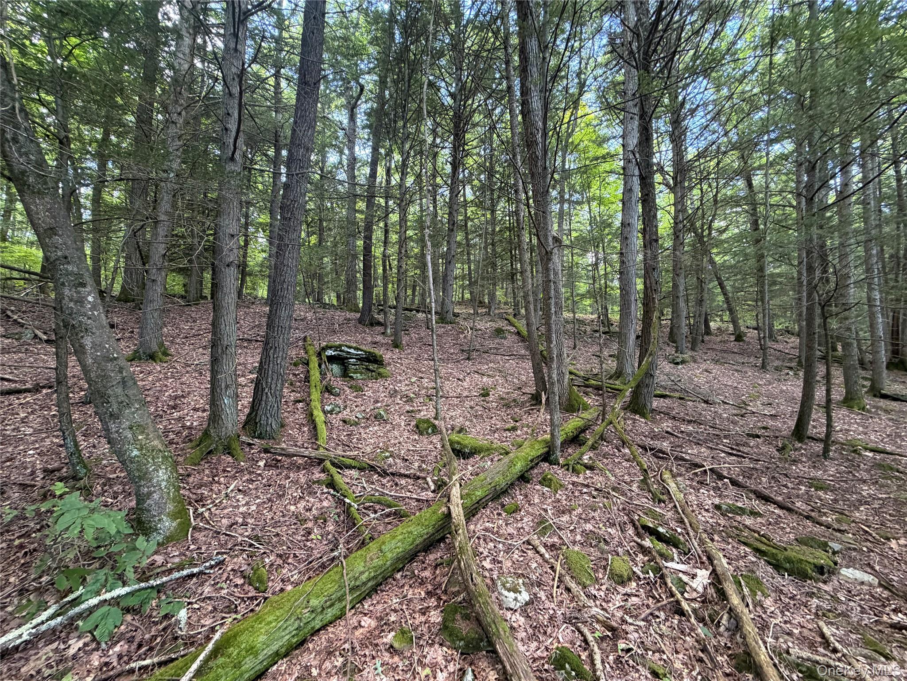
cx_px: 454
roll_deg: +0.2
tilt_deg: +5.3
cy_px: 340
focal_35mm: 14
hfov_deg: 102.1
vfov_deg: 85.7
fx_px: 367
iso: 320
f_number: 2.2
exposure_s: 1/60
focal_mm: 2.22
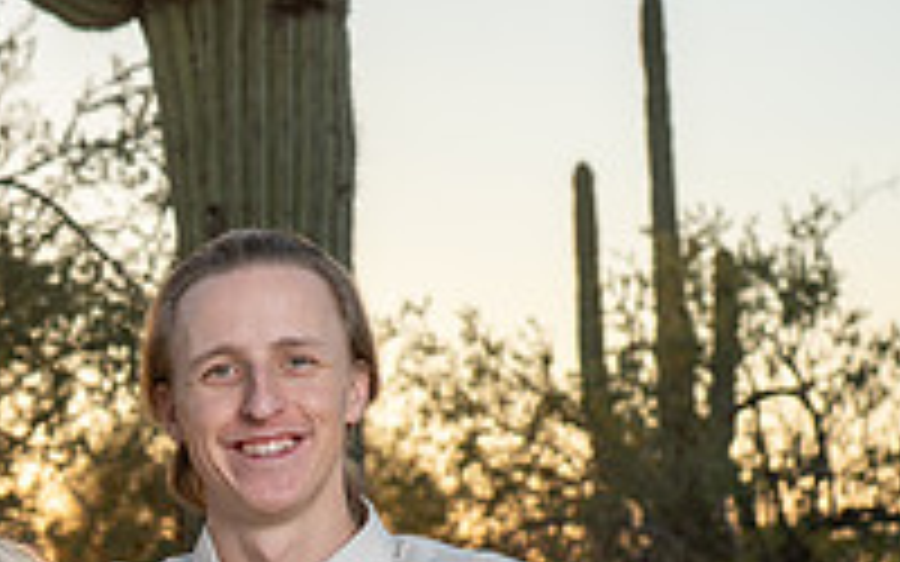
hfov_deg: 15.4
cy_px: 722
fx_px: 3189
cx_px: -234
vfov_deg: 9.9
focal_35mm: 130
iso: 100
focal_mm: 44
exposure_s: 1/160
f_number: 5
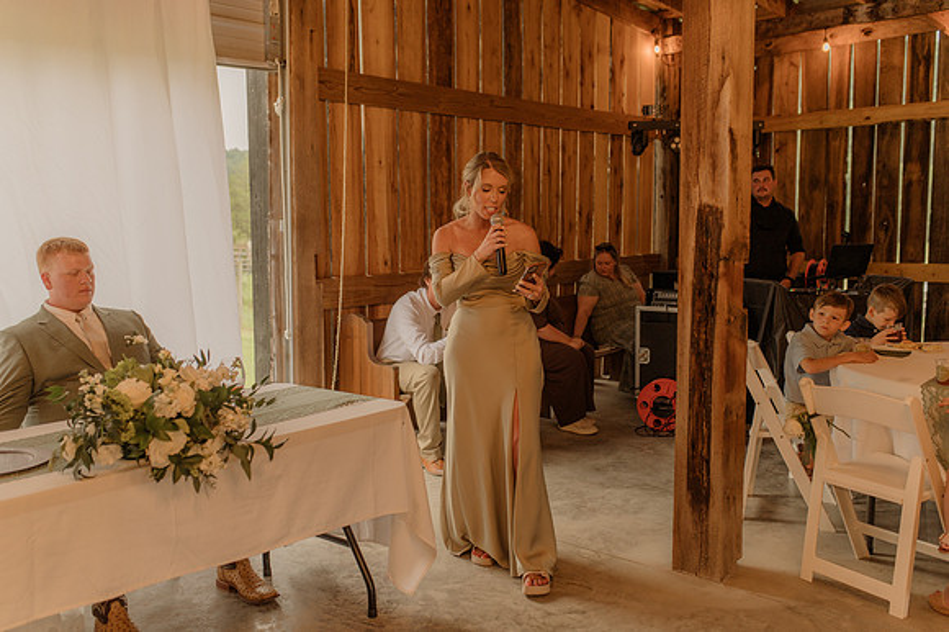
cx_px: 474
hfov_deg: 54.5
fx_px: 922
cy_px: 316
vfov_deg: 37.8
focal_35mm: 35
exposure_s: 1/200
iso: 640
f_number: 2.5
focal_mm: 35
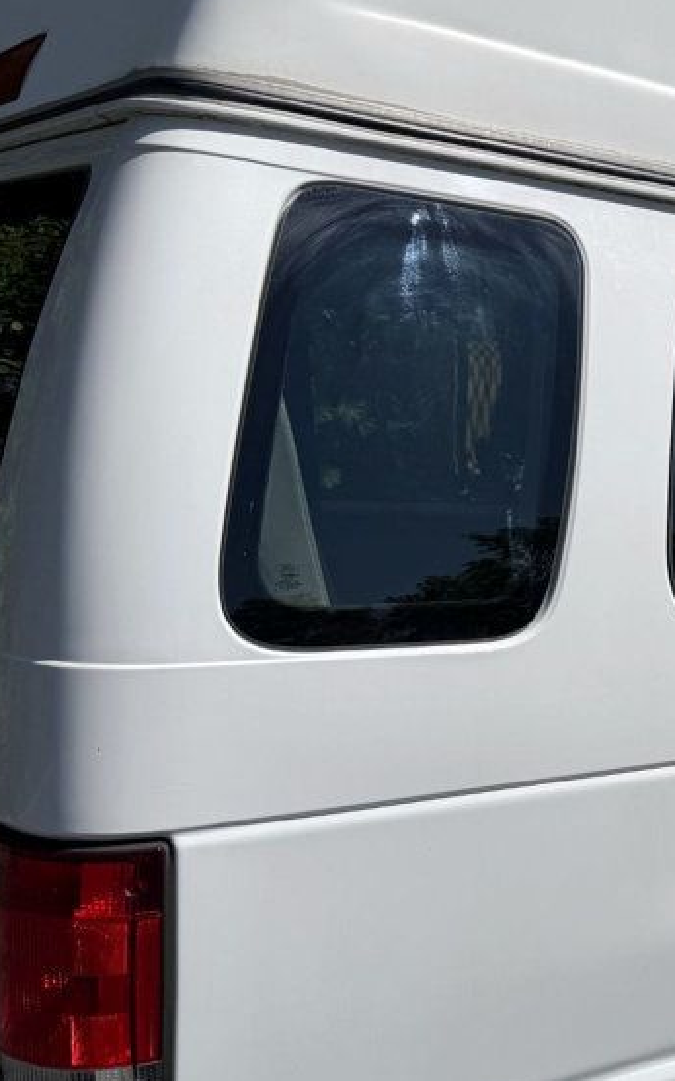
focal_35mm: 47
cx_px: 821
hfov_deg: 24.7
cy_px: 607
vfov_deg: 42.6
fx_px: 1384
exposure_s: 1/12346
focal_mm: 6.76
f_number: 1.78
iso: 80
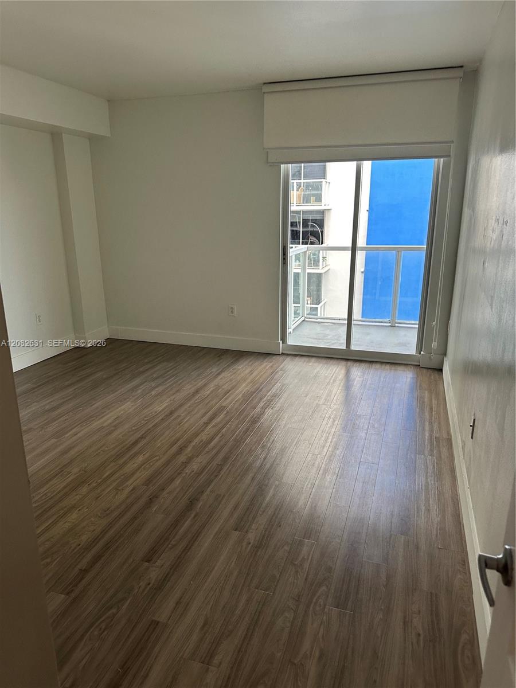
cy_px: 344
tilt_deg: -16.6
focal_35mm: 24
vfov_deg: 71.6
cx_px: 258
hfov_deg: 56.8
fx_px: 477
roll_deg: +1.7
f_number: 1.78
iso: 200
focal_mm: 6.86
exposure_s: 1/120
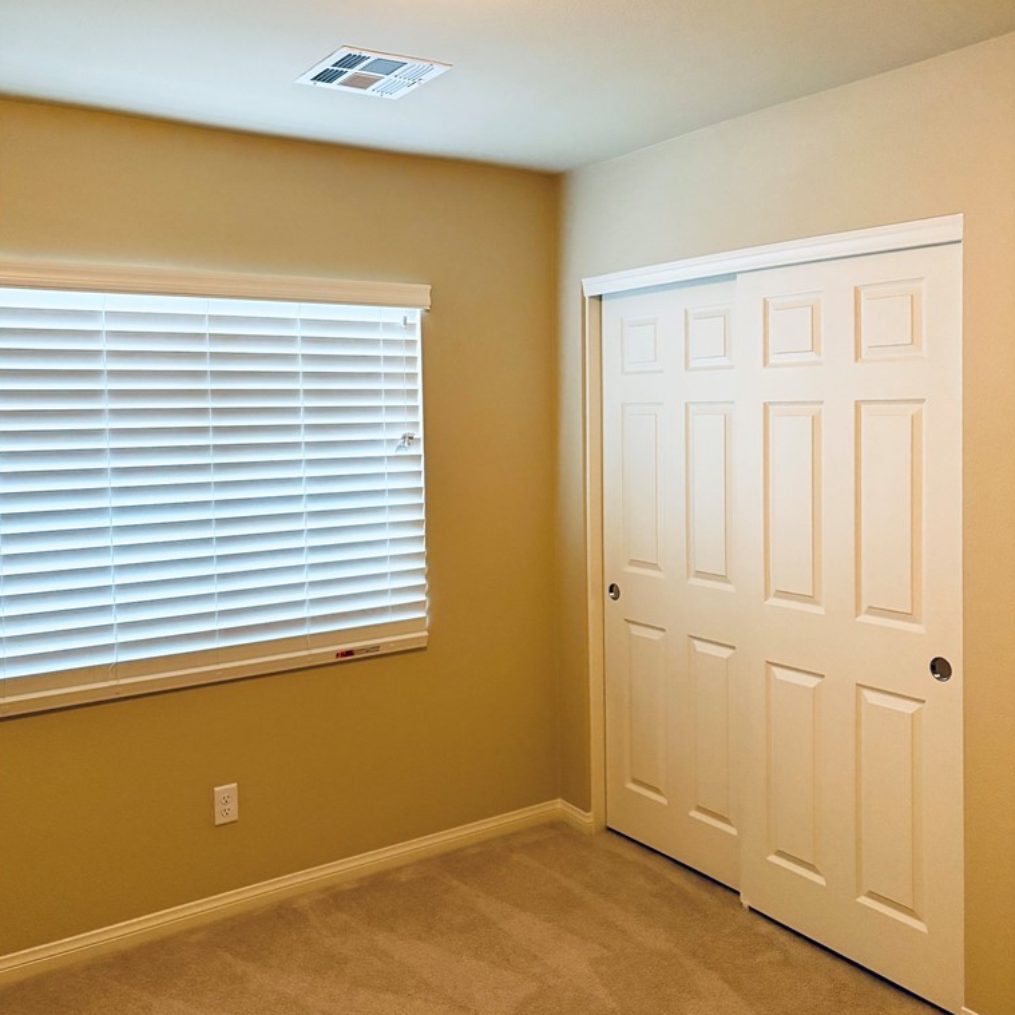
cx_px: 505
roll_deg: +0.7
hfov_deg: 52.5
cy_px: 443
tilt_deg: -1.9
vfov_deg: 52.4
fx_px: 1028
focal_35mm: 31
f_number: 1.6
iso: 400
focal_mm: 5.96
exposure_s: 1/60
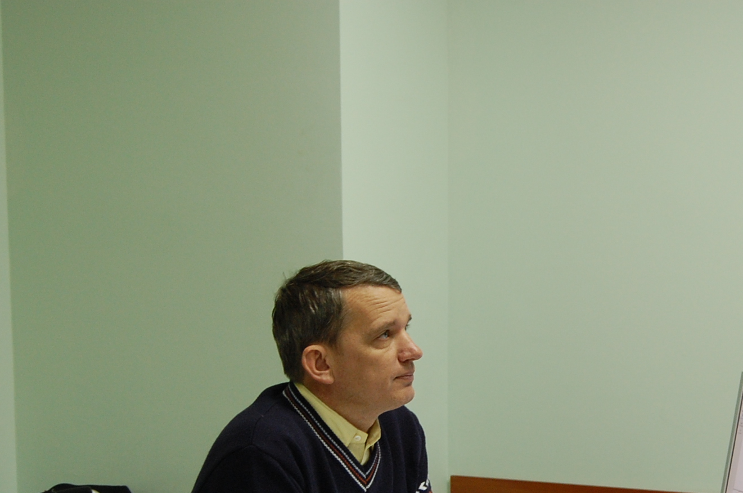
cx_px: 478
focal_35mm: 82
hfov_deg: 24.7
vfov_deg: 16.4
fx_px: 1690
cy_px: 419
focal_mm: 32
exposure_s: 1/30
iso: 720
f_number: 4.5
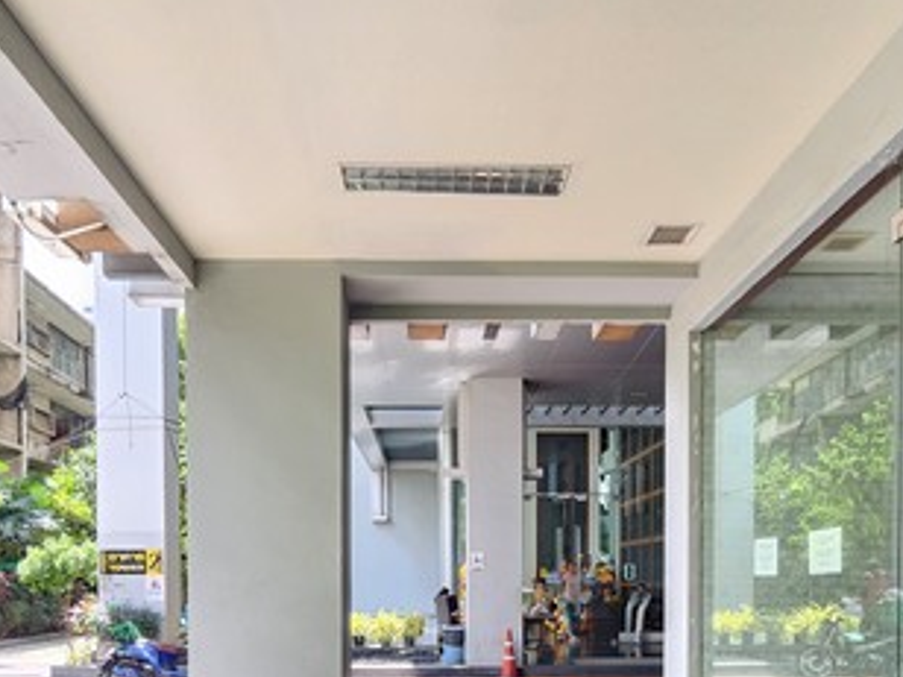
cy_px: 595
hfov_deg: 65.3
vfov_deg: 46.8
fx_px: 704
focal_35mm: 27
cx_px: 443
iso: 50
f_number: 2.2
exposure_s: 1/50
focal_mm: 2.2
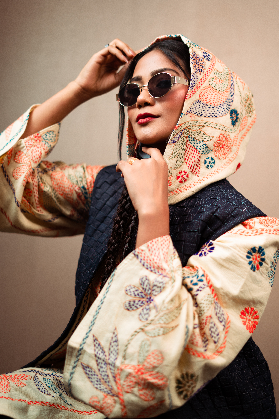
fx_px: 581
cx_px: 140
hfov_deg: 27.0
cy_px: 210
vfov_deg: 39.6
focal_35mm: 50
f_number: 1.8
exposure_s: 1/200
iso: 160
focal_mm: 50
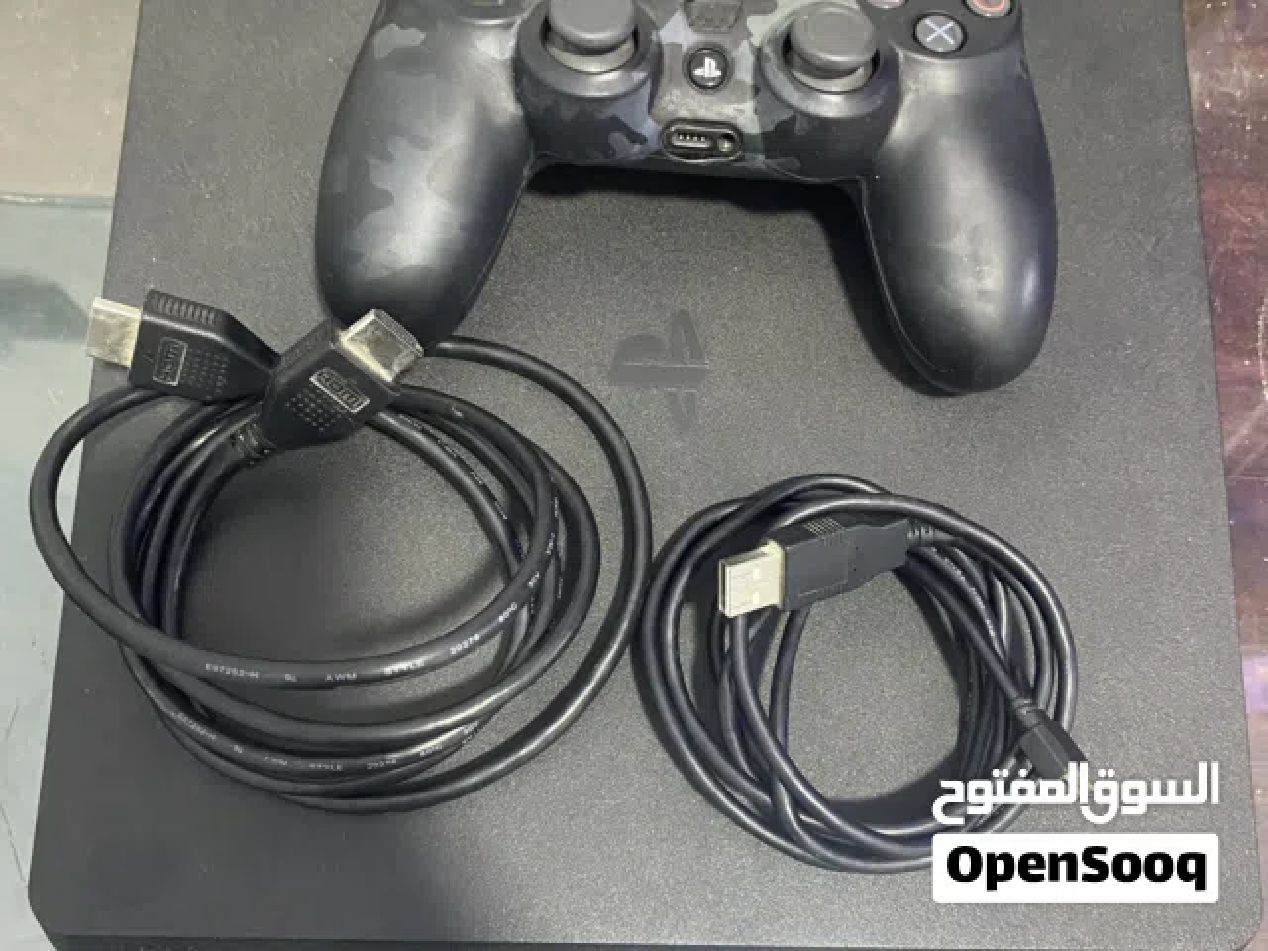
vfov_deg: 53.1
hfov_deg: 67.3
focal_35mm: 26
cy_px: 476
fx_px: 952
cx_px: 634
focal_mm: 4.25
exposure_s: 1/36
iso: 640
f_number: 1.8
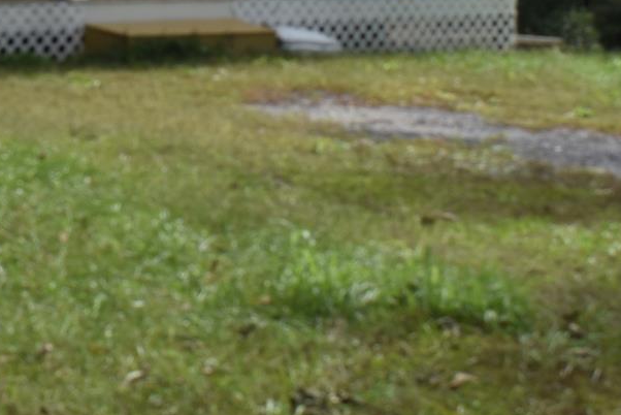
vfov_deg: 9.7
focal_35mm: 138
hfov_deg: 14.5
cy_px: -229
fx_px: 2376
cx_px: -97
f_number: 10
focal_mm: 27
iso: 100
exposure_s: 1/200
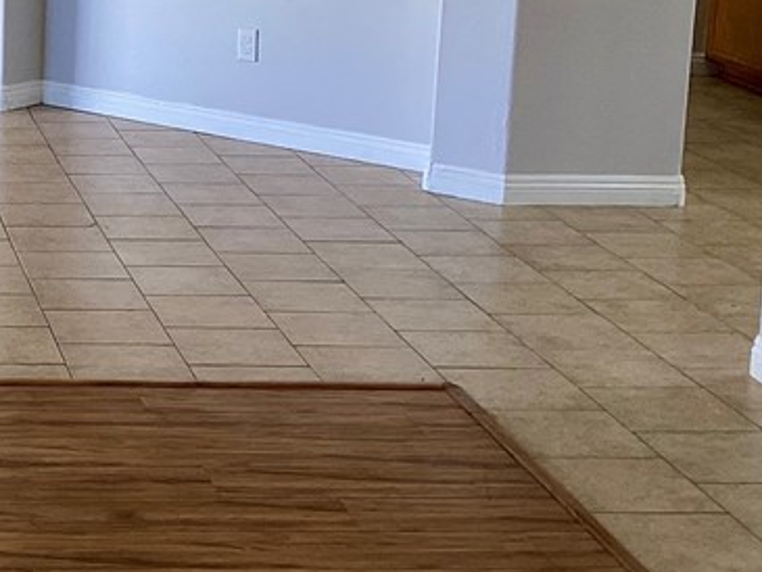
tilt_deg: -10.8
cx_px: -171
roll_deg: -1.4
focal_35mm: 87
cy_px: 84
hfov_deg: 20.9
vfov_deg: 16.8
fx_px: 1916
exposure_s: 1/60
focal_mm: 3.3
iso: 80
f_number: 2.4
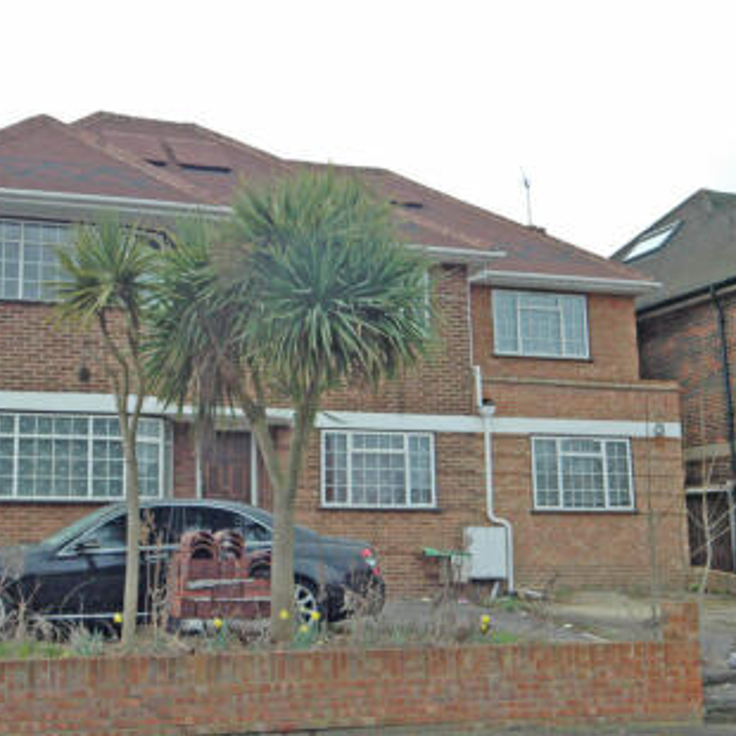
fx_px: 1131
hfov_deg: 35.7
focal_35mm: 47
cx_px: 247
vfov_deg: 36.1
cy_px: 372
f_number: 10
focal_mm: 24
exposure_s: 1/400
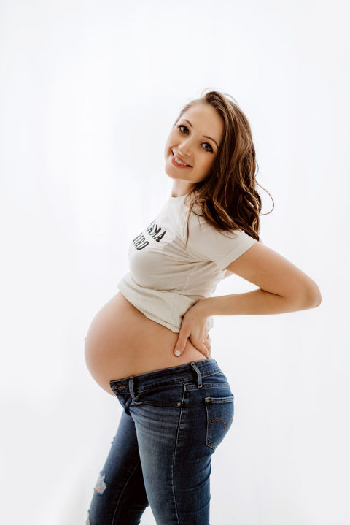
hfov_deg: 27.0
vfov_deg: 39.6
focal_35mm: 50
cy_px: 262
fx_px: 728
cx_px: 175
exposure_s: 1/200
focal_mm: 50
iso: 160
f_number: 2.5
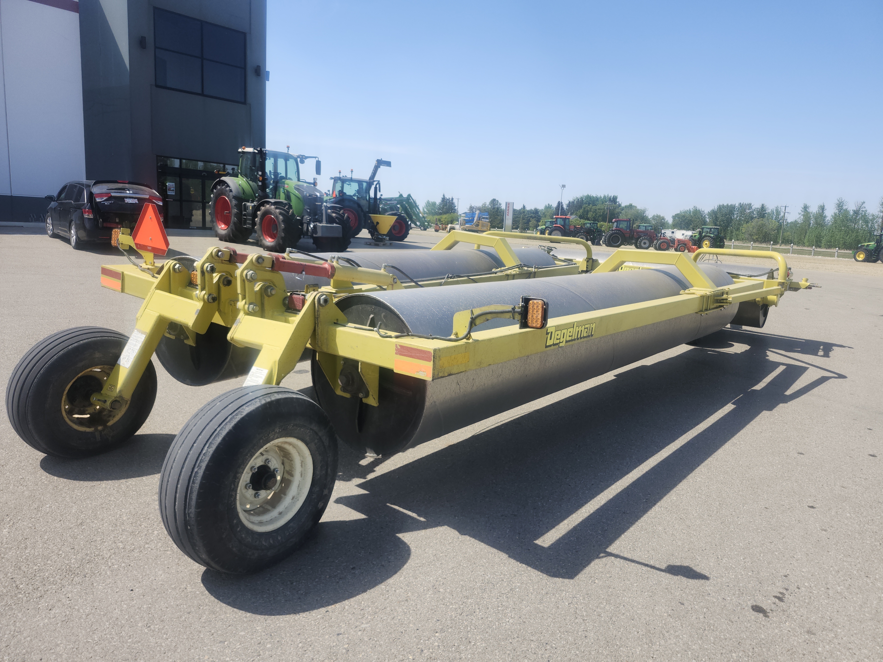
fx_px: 587
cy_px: 331
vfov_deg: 58.9
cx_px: 442
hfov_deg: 73.9
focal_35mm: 23
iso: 25
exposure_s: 1/1145
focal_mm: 5.54
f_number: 1.8
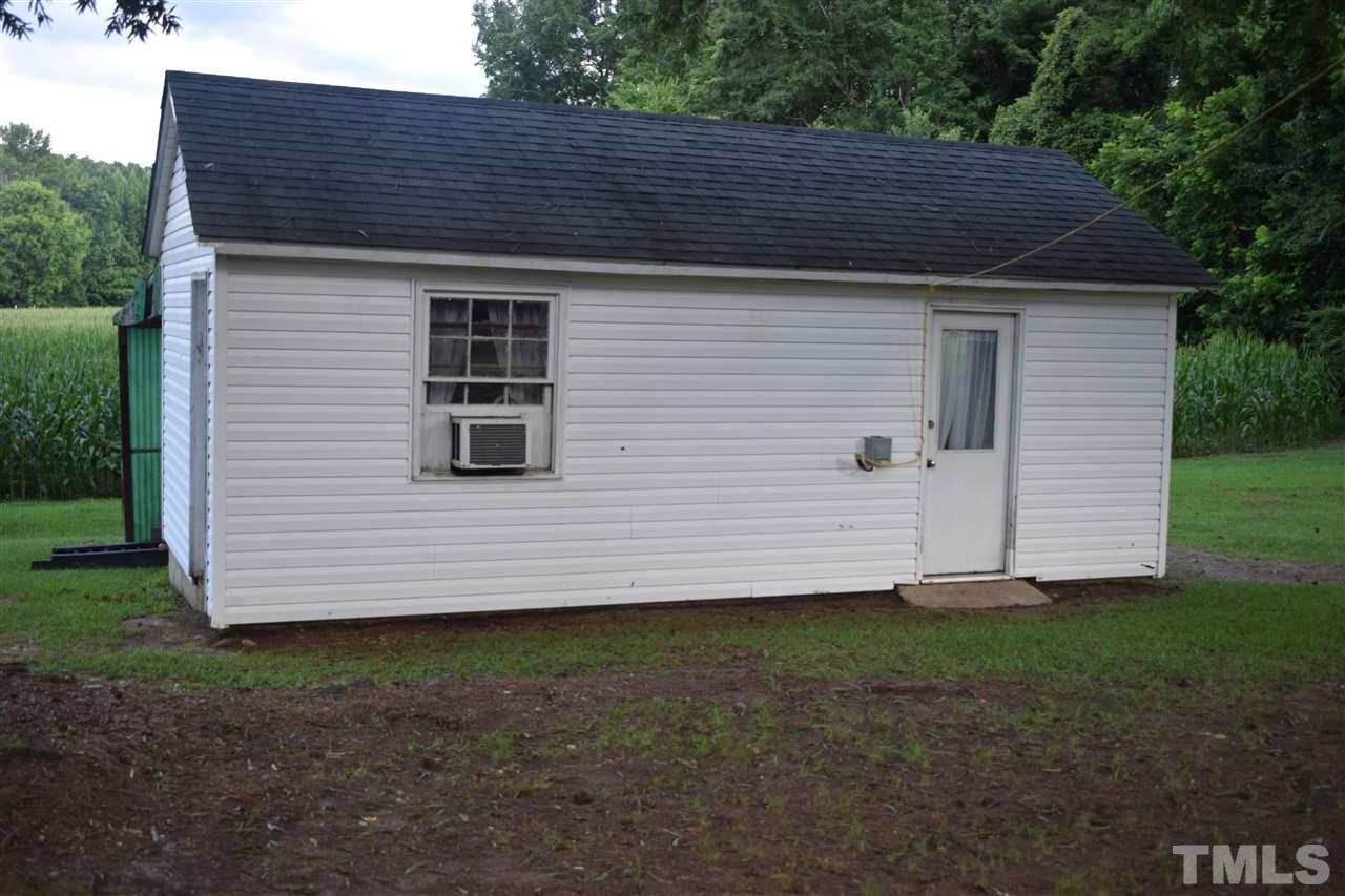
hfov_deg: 47.9
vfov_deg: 33.0
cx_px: 672
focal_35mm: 40
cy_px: 448
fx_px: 1513
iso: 400
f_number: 5
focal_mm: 27
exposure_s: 1/100
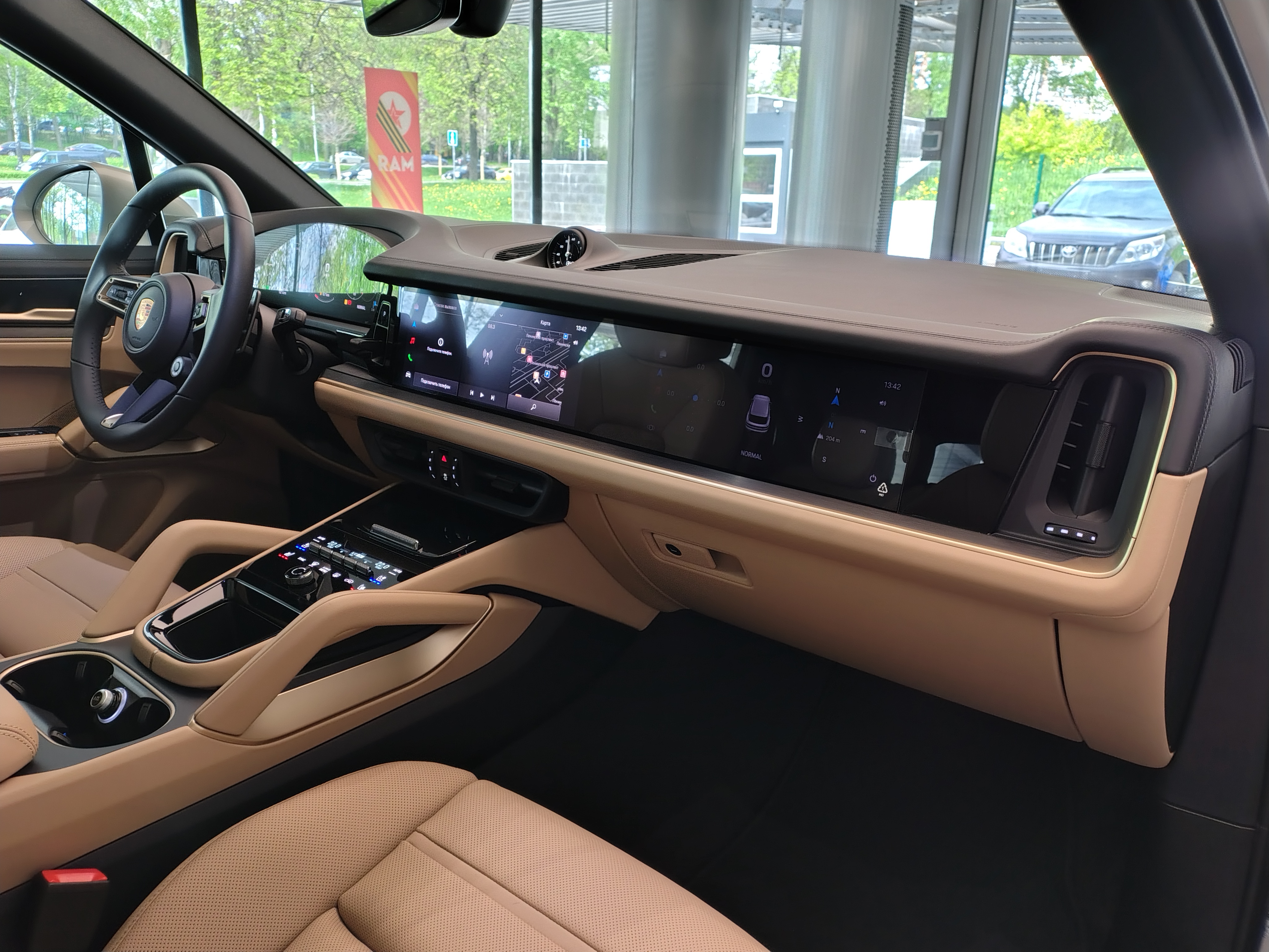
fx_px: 916
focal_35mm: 25
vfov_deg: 54.9
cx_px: 634
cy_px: 476
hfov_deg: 69.4
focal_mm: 4.71
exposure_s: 1/50.1
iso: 911
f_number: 1.7
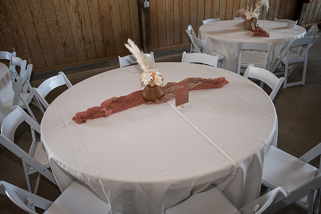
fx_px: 241
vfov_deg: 48.0
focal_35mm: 27
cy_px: 107
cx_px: 160
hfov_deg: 67.4
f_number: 4
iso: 800
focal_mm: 27
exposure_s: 1/320
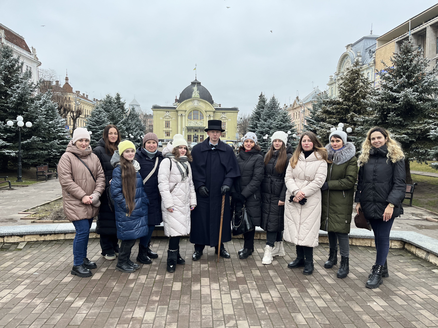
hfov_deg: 67.3
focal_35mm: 26
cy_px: 164
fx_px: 329
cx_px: 219
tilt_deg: -3.8
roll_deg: -0.8
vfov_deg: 53.1
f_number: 1.6
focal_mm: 5.1
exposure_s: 1/122
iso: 50
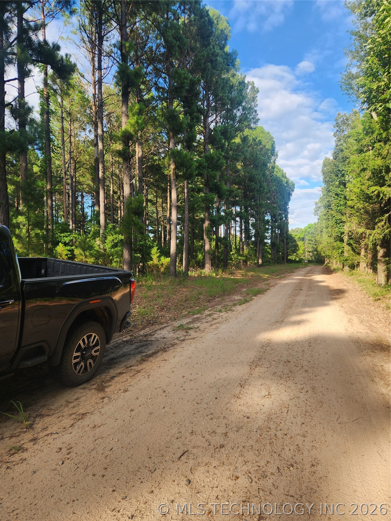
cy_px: 260
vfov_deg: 73.9
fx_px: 346
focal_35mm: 23
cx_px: 196
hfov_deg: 58.9
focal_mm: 5.4
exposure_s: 1/387
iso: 20
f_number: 1.8
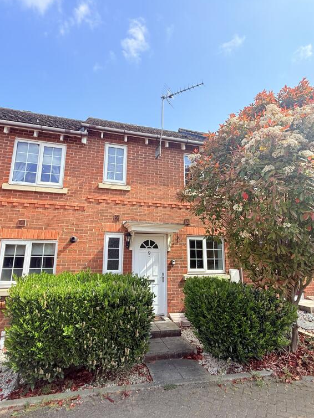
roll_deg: -0.3
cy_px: 207
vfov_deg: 84.7
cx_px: 155
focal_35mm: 19
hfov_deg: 68.7
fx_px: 230
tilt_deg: +11.8
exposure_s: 1/531
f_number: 2.2
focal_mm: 2.22
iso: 50
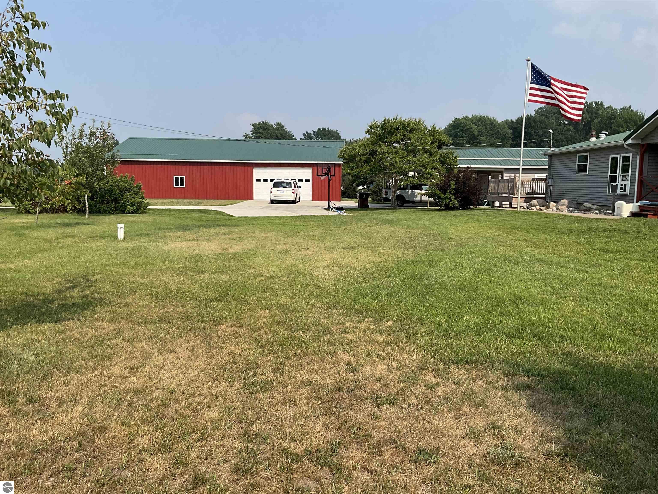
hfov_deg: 61.7
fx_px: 551
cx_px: 329
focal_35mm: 29
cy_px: 247
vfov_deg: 48.2
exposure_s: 1/1848
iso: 25
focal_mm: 3
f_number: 1.8
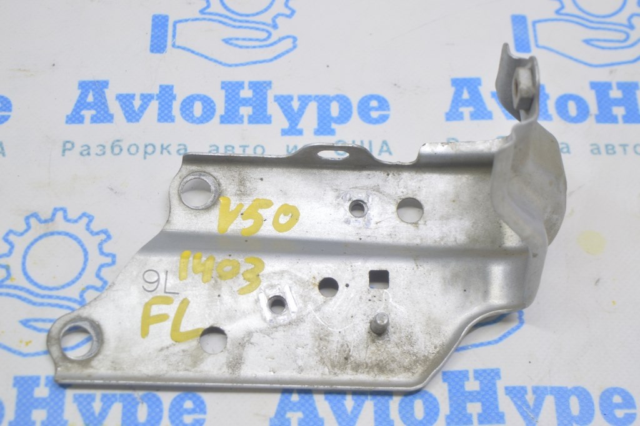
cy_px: 213
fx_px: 1199
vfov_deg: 20.1
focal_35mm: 68
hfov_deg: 29.9
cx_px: 320
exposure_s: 1/20
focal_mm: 45
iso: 400
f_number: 5.6
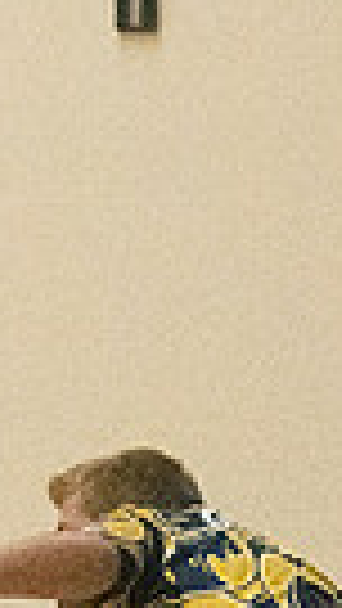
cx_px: 288
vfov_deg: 3.1
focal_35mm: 690
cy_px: 788
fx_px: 11117
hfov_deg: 1.8
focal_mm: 102
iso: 10000
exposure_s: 1/1250
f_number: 4.5
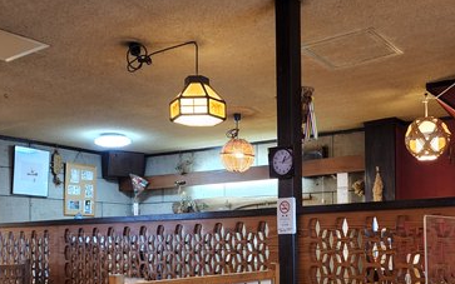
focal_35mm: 43
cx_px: 275
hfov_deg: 45.9
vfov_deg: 29.1
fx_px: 533
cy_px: 236
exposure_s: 1/60
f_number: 1.8
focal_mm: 6.4
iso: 640
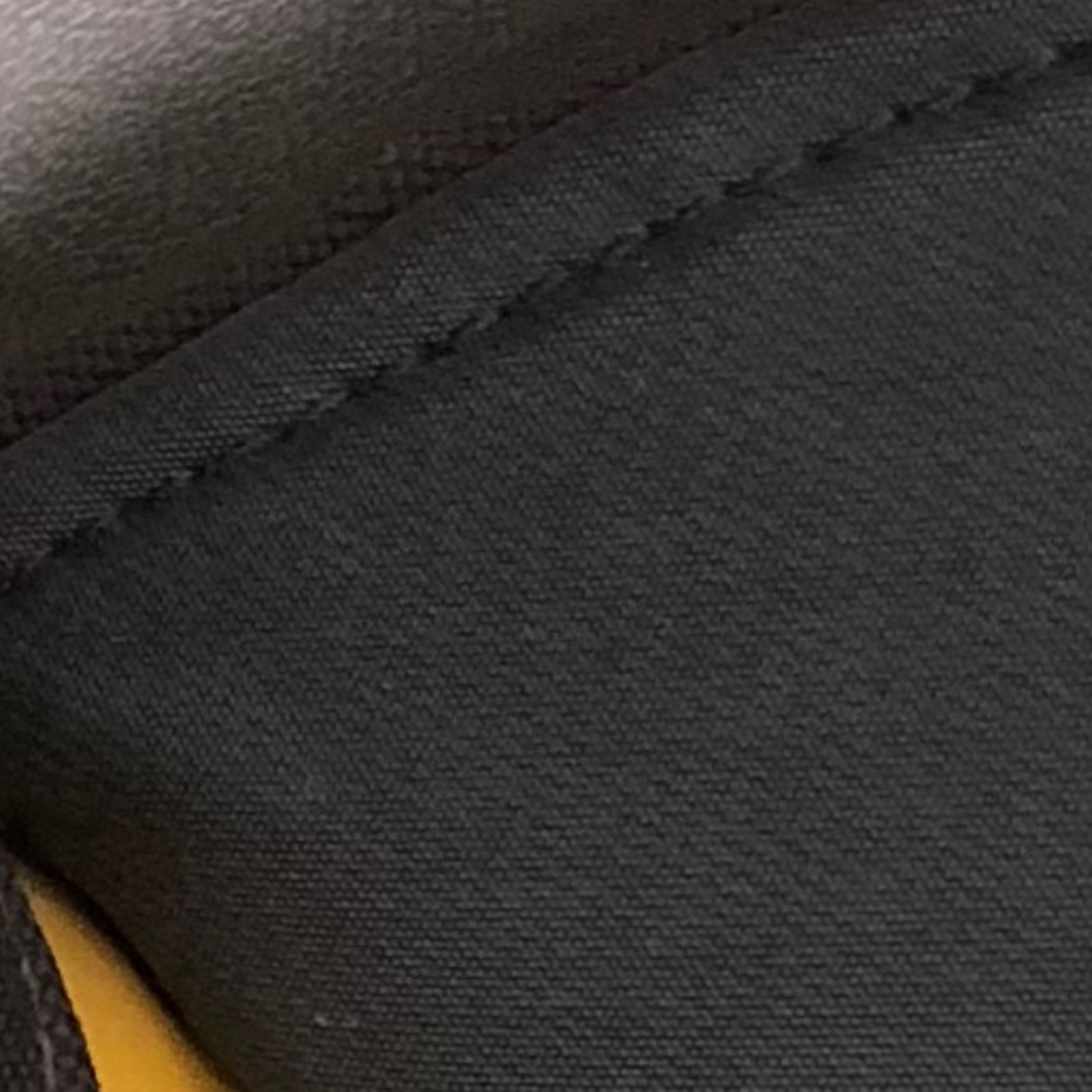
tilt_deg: +1.4
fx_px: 6924
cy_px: 1738
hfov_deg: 8.4
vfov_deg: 8.8
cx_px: -1411
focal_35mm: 194
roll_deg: +0.0
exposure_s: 1/7
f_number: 1.8
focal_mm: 3.99
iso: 100
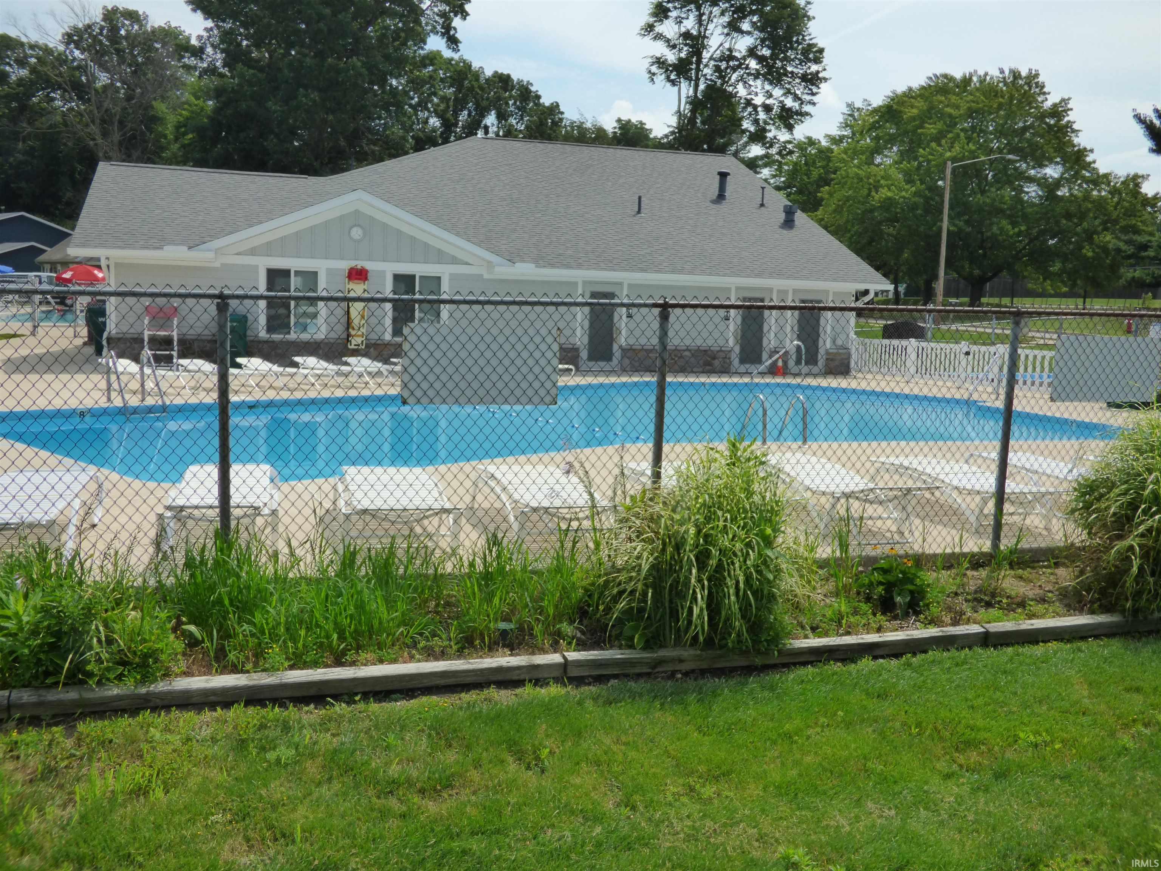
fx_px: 1073
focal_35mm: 32
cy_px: 436
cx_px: 580
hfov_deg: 56.8
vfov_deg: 44.2
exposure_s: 1/800
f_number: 5.6
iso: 200
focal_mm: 5.78
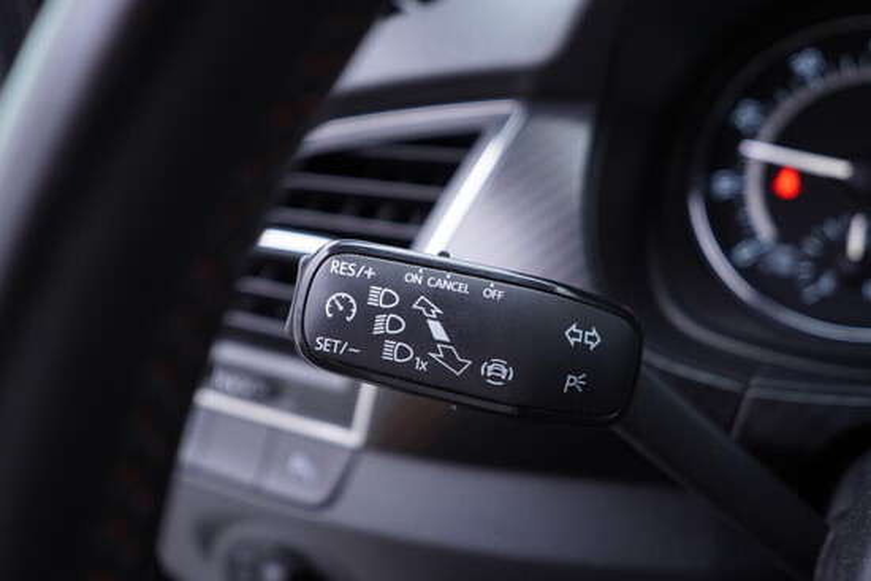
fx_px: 871
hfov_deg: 53.1
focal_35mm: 36
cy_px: 290
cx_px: 436
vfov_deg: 36.9
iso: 200
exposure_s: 1/40
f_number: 2.8
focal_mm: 24
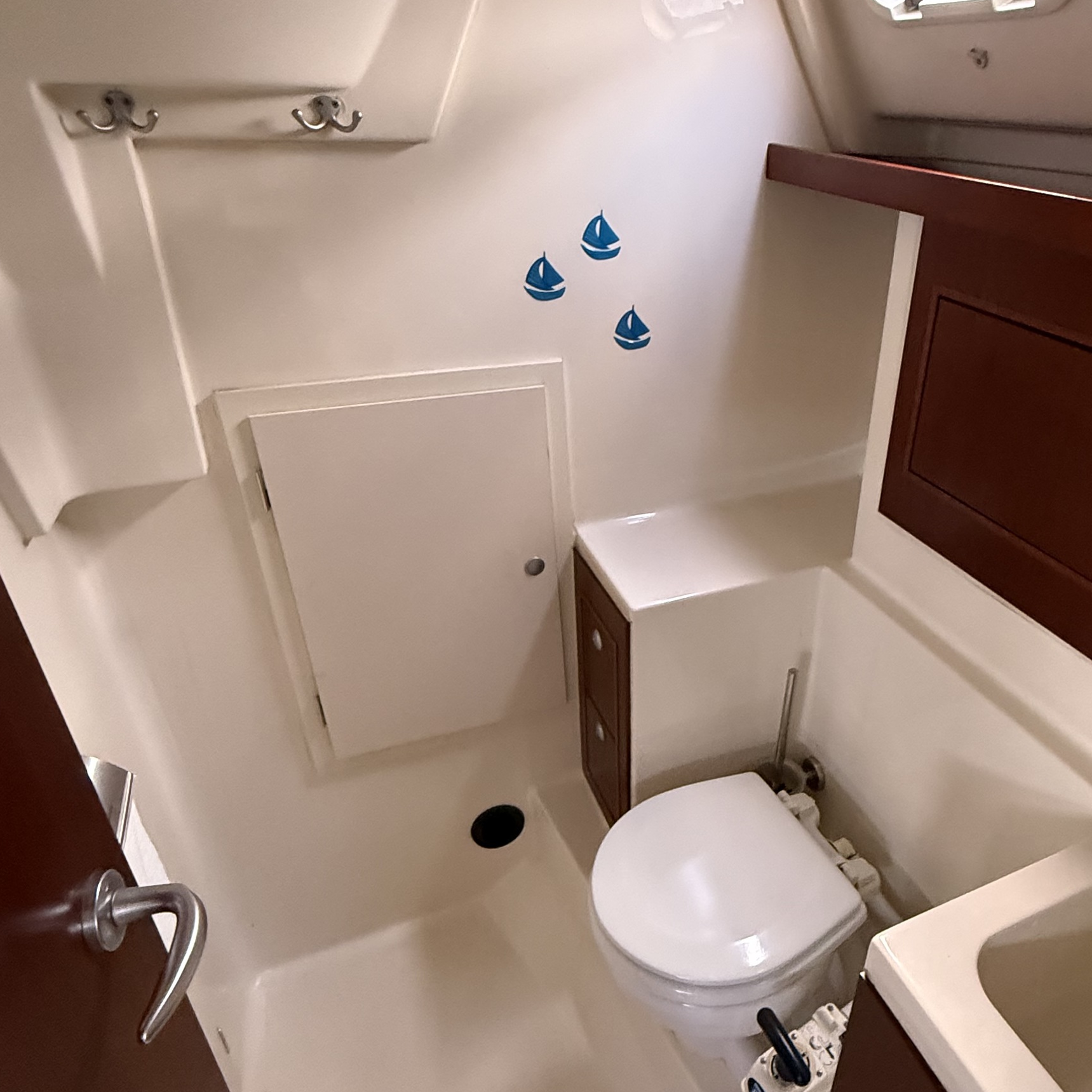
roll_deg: -1.6
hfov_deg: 63.7
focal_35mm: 24
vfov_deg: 65.0
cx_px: 711
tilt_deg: -30.4
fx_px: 857
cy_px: 566
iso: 640
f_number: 2.2
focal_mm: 2.22
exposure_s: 1/60
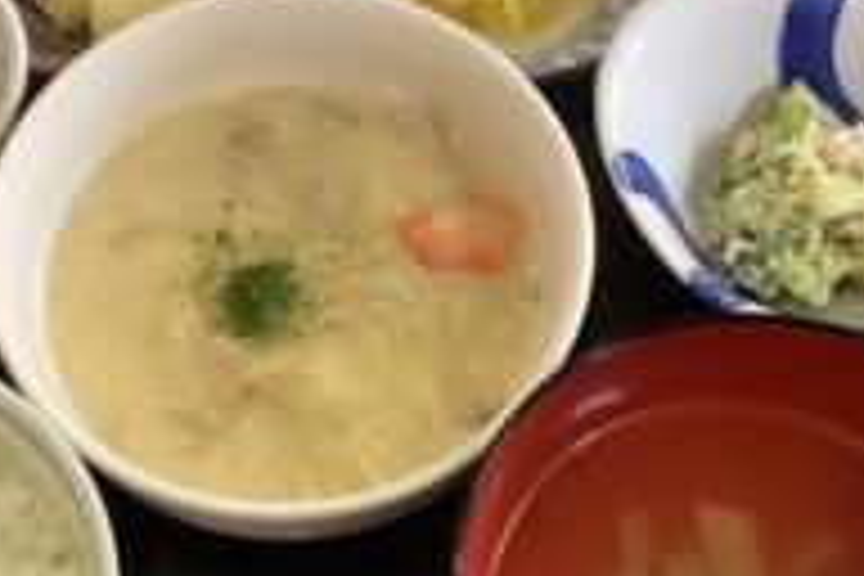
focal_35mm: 63
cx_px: 340
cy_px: 358
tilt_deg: -65.5
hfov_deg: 31.8
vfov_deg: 21.5
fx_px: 1512
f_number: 2.4
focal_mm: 3.3
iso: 250
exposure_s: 1/60
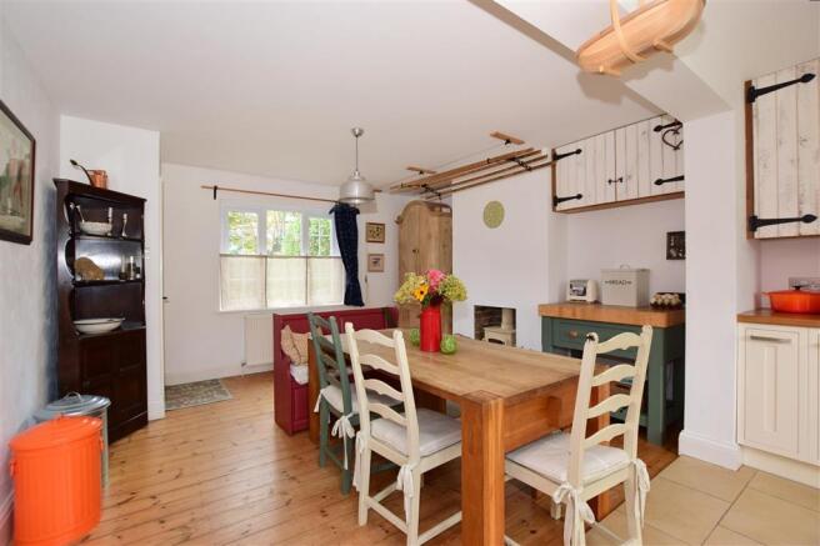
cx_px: 410
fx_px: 342
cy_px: 273
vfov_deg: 77.3
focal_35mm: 15
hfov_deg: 100.4
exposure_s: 1/20
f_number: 5.6
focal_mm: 10
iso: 400
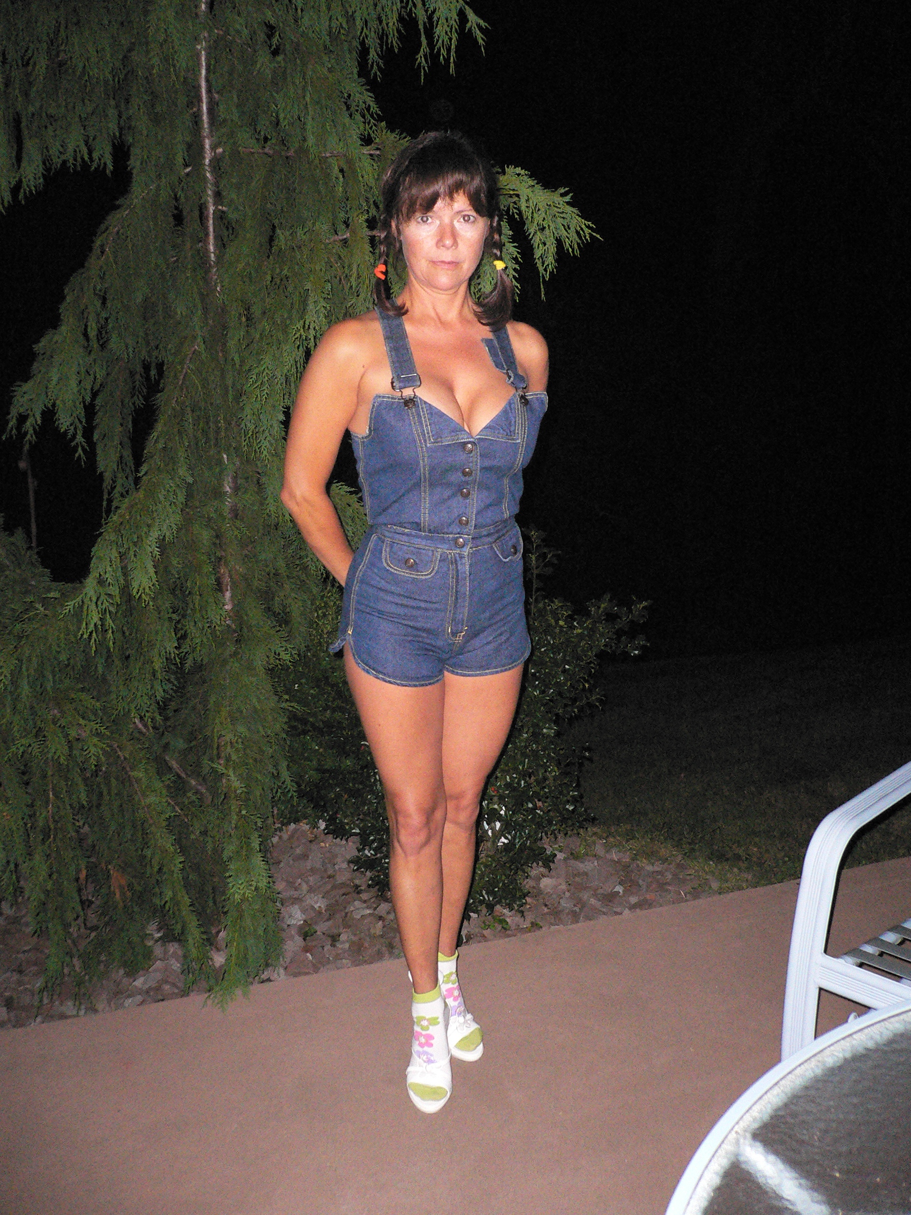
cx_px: 456
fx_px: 1228
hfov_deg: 40.7
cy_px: 608
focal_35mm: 35
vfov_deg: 52.6
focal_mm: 5.8
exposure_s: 1/60
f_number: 2.8
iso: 400
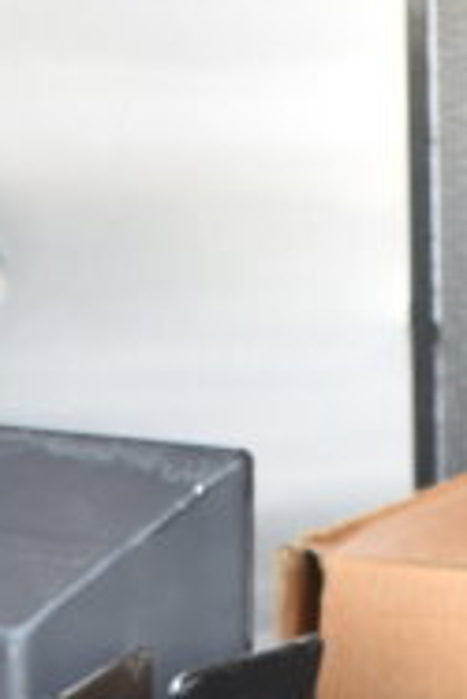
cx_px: 680
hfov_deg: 6.6
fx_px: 3981
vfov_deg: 9.4
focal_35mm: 205
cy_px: 1362
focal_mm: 28
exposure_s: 1/50
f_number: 4.2
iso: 320
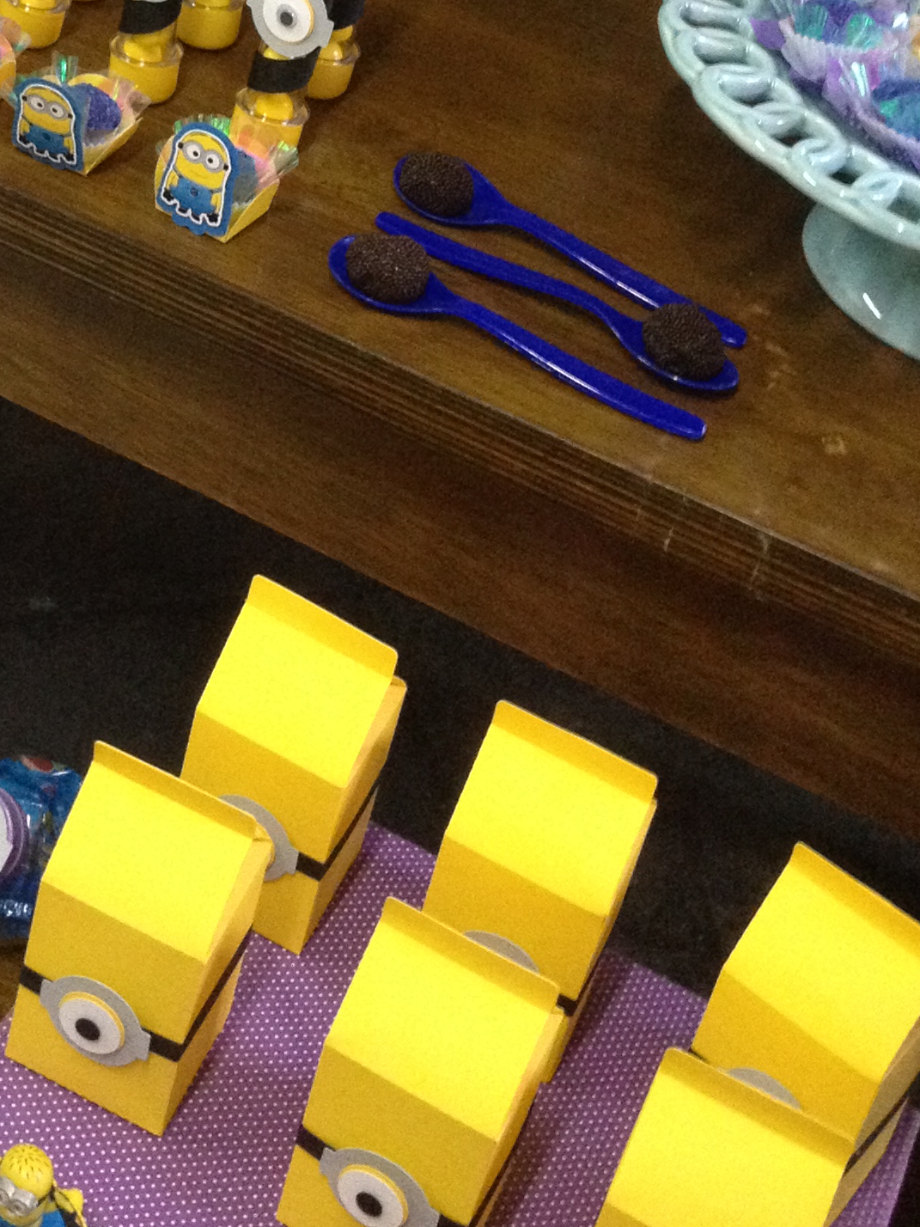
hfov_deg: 18.1
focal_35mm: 80
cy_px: -136
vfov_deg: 22.9
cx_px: 87
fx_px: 2835
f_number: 2.4
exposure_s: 1/20
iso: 400
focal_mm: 4.28
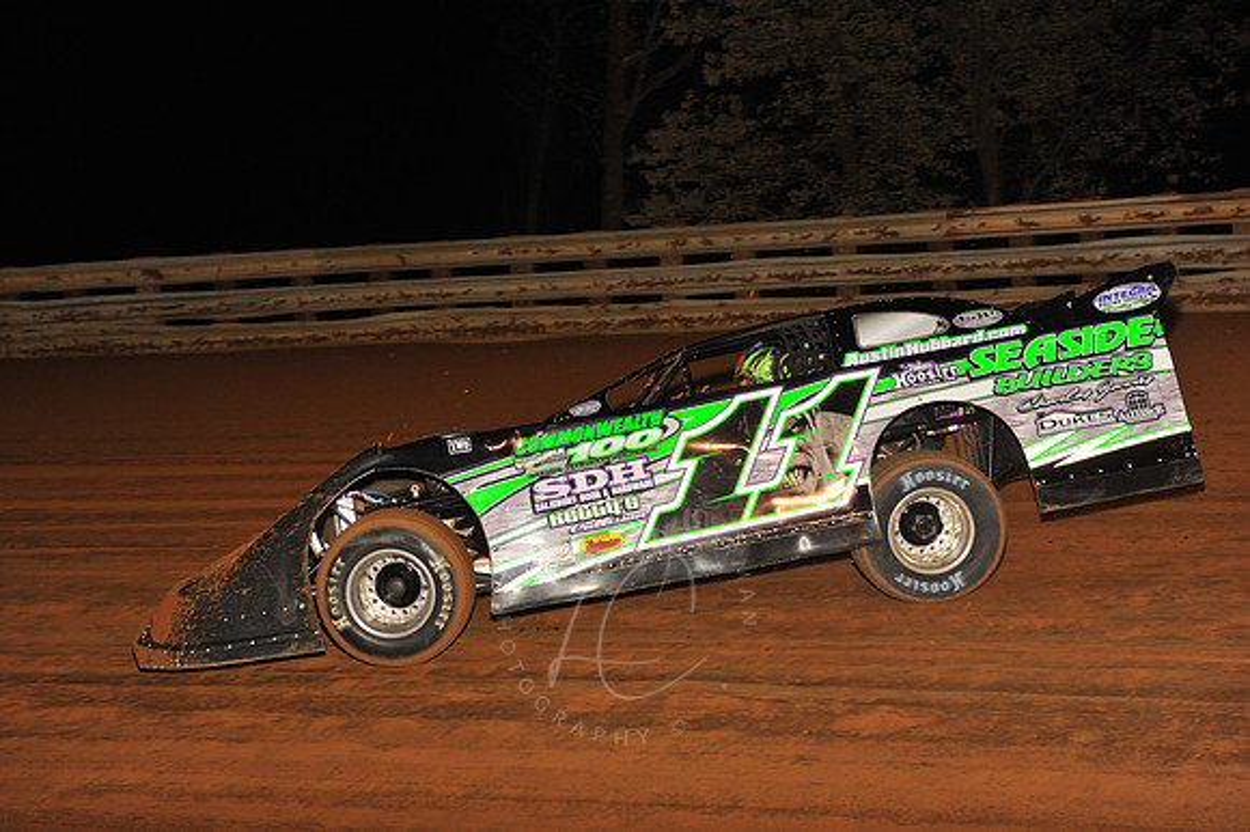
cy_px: 416
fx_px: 2429
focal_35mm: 70
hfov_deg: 28.9
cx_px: 625
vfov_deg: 19.4
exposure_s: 1/320
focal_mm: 70
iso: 800
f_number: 7.1
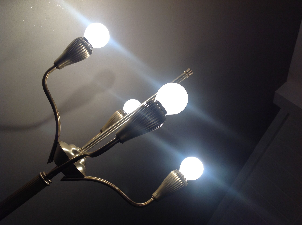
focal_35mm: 35
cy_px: 112
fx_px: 305
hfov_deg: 52.7
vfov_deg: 40.6
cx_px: 151
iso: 50
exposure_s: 1/100
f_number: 2.4
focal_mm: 4.28
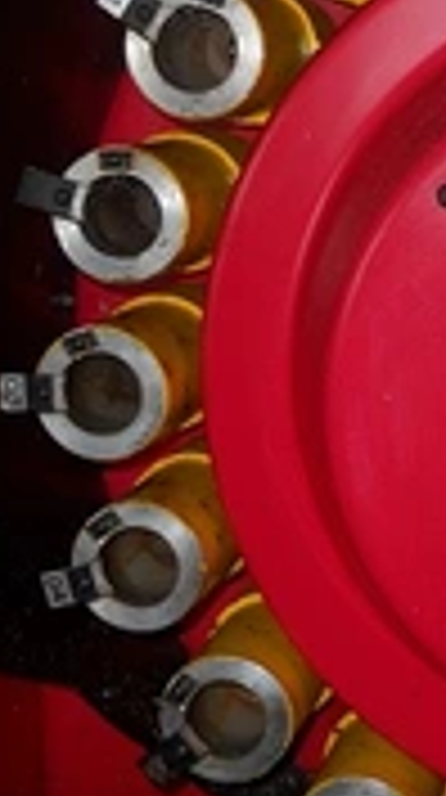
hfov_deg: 16.0
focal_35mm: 69
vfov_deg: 30.3
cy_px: 238
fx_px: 1457
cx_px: 658
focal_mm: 5
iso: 80
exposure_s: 1/25
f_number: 2.7
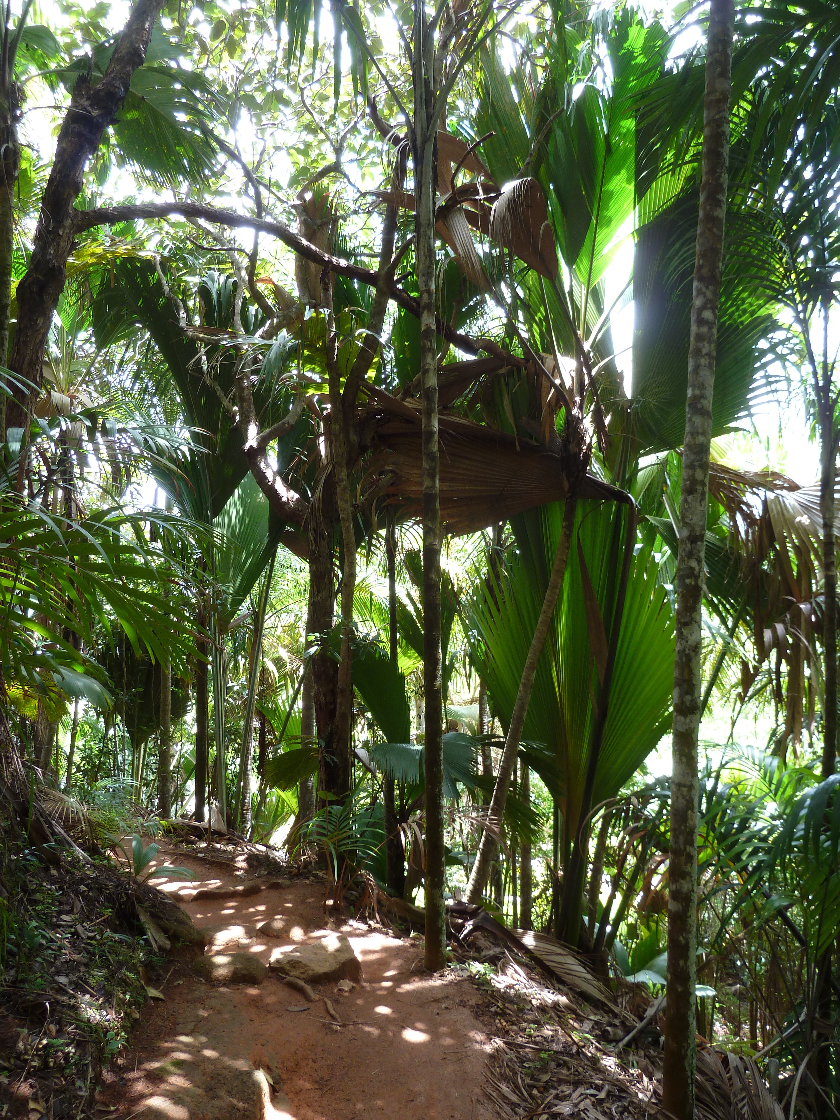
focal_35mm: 25
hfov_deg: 54.9
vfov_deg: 69.4
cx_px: 420
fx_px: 809
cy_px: 560
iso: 100
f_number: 3.3
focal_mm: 4.1
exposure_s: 1/30
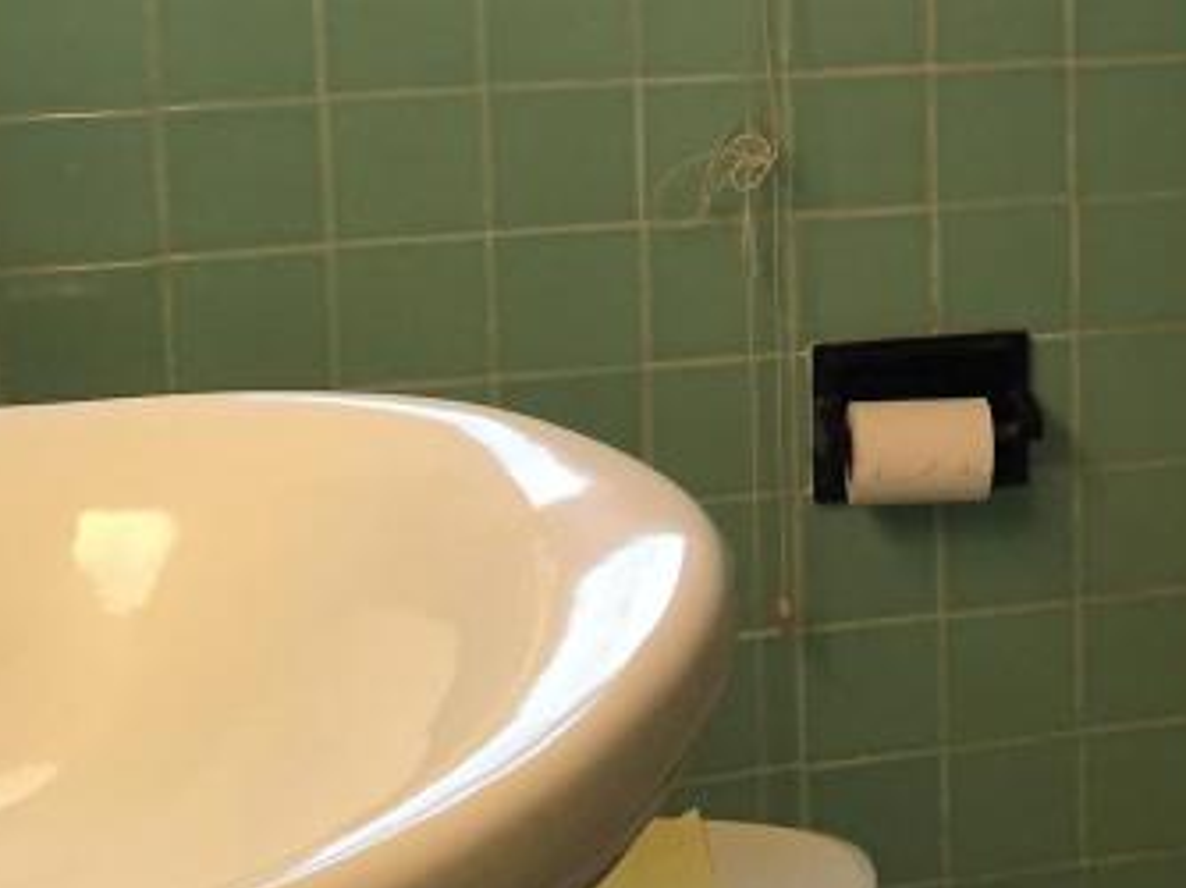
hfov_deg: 20.5
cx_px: 1449
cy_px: -7
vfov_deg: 16.2
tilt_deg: -9.3
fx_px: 3047
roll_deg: -0.7
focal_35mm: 89
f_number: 2.2
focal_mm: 4.15
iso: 50
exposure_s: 1/30
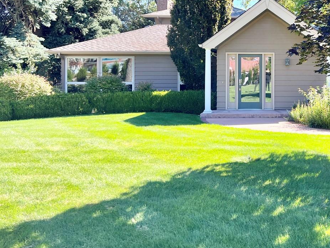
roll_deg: +0.0
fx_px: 429
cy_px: 67
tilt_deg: +1.8
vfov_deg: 31.7
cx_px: 274
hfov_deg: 40.0
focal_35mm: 45
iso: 50
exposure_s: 1/814
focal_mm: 5.7
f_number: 1.5
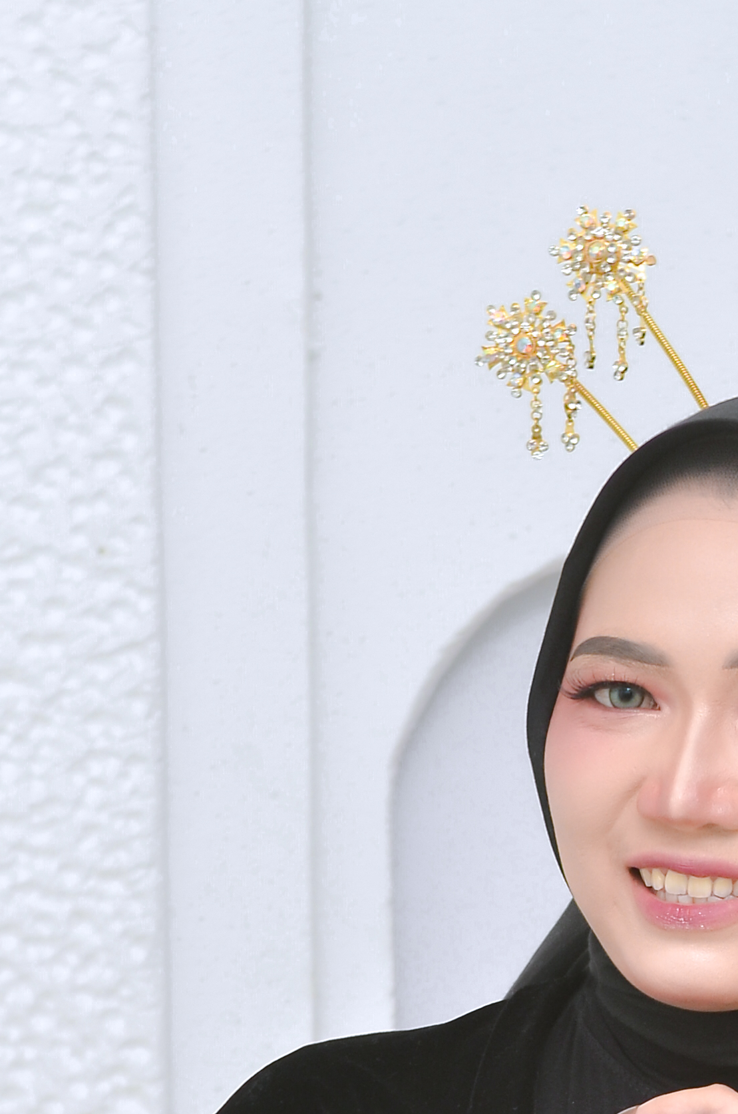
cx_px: 656
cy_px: 1376
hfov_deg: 8.8
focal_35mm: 154
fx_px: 4772
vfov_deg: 12.9
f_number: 2.8
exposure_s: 1/160
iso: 250
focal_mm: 35
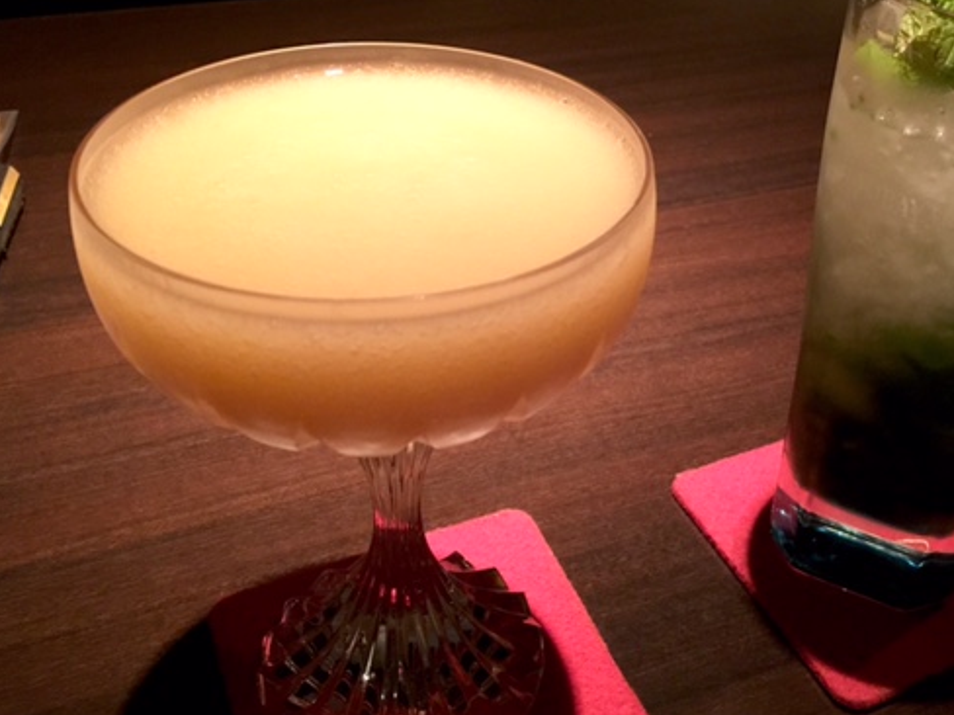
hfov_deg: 48.6
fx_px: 1047
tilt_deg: -35.1
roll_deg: -4.0
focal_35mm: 38
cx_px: 583
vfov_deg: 37.7
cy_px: 330
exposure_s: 1/10
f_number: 2.2
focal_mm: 4.15
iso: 125
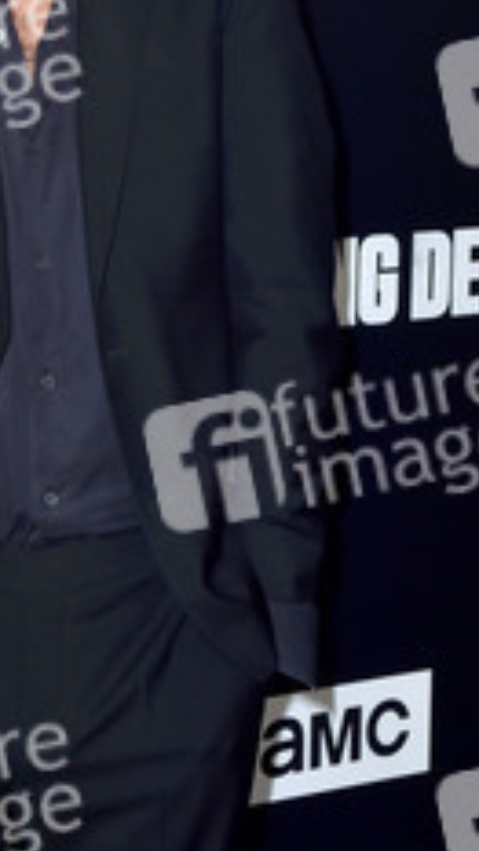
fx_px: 2033
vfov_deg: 23.5
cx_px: 2
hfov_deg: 13.3
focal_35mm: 90
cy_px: 263
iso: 400
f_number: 5.6
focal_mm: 50
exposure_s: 1/200
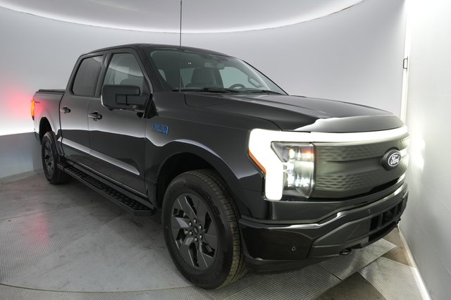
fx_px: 313
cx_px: 226
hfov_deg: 71.5
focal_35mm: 25
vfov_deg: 51.2
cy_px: 150
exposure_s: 1/160
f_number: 3.5
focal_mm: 25
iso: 1600
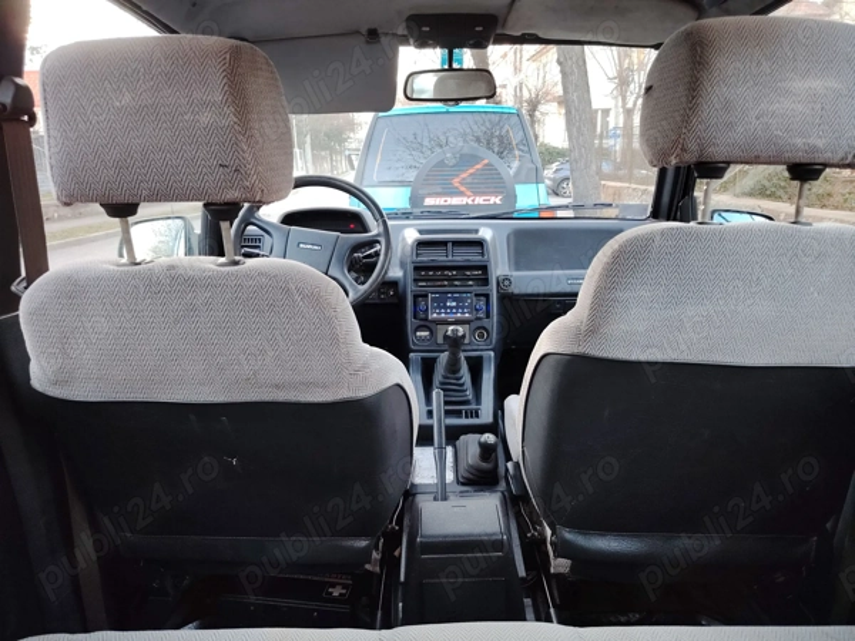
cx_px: 428
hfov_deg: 71.6
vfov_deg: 56.8
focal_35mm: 24
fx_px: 593
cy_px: 320
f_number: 1.75
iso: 606
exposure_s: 1/33.3
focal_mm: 5.25
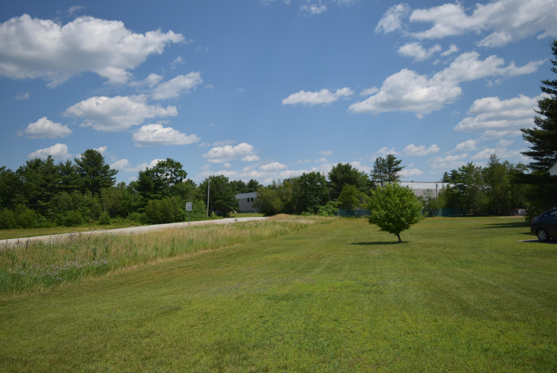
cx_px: 278
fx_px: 418
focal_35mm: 27
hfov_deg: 67.3
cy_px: 186
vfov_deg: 48.0
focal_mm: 18
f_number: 3.5
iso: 200
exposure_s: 1/4000
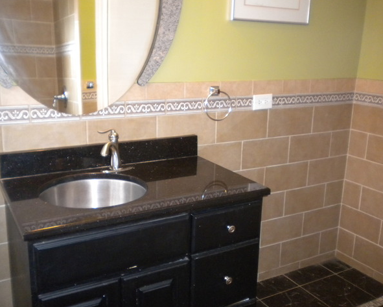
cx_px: 196
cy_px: 153
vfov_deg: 40.1
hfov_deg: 49.1
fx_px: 419
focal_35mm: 37
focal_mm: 6.3
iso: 400
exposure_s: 1/30
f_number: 3.1
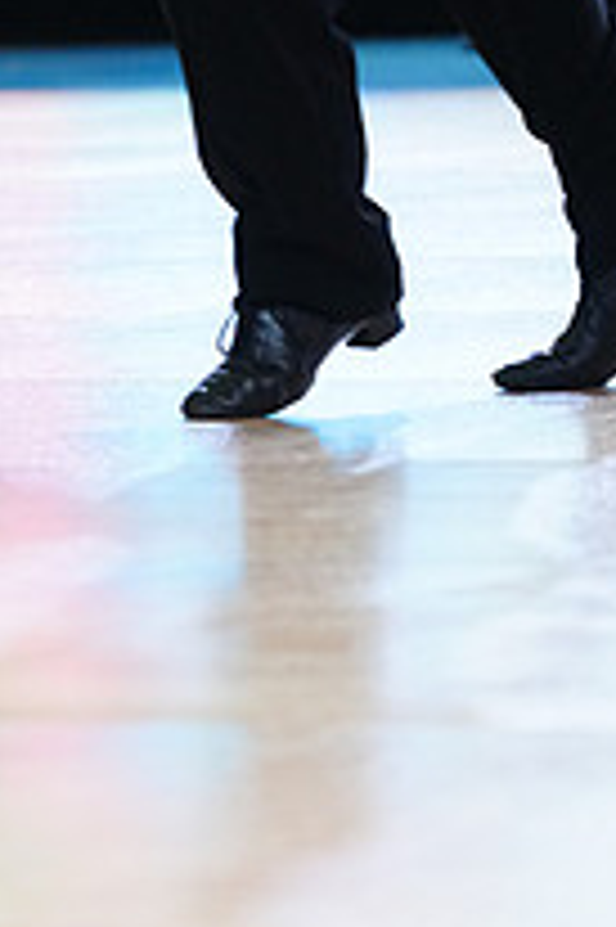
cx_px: -214
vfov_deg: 4.8
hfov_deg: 3.2
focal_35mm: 426
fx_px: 10952
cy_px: -230
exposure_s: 1/250
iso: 2500
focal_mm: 151
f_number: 4
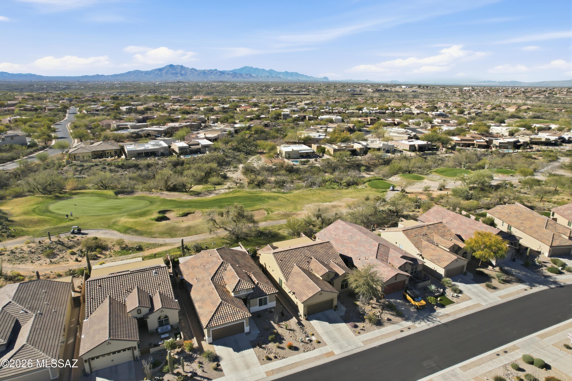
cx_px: 286
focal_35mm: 22
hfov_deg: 78.6
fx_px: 350
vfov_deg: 57.2
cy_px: 190
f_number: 2.8
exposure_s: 1/1500
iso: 100
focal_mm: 8.4
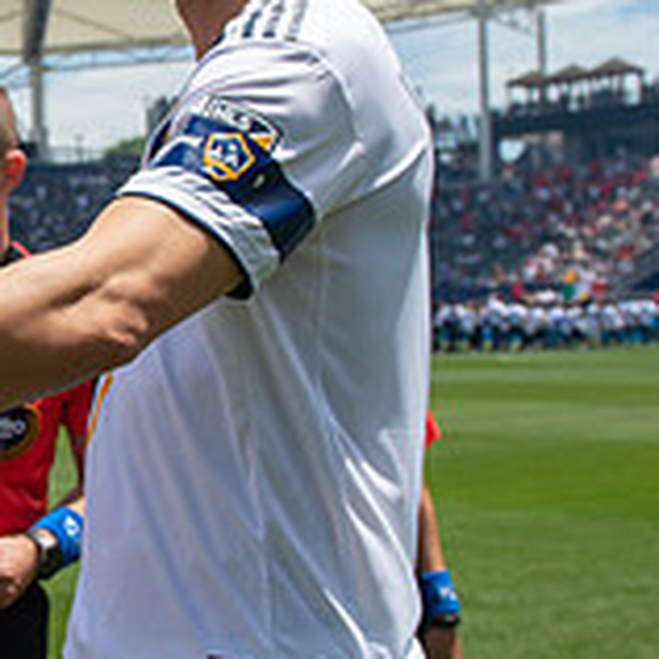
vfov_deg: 23.0
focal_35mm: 75
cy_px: 294
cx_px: -163
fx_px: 1615
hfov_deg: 21.2
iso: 200
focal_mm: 24
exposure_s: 1/1250
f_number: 5.6
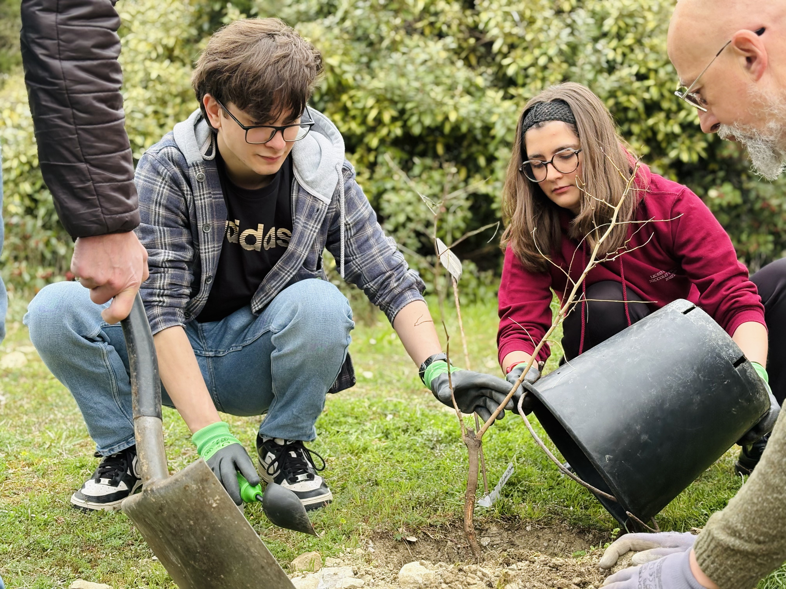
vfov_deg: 28.0
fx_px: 1181
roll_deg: +0.8
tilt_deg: +4.6
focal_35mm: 52
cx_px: 393
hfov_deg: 36.8
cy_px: 294
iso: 64
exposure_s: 1/236
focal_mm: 5.96
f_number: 1.6
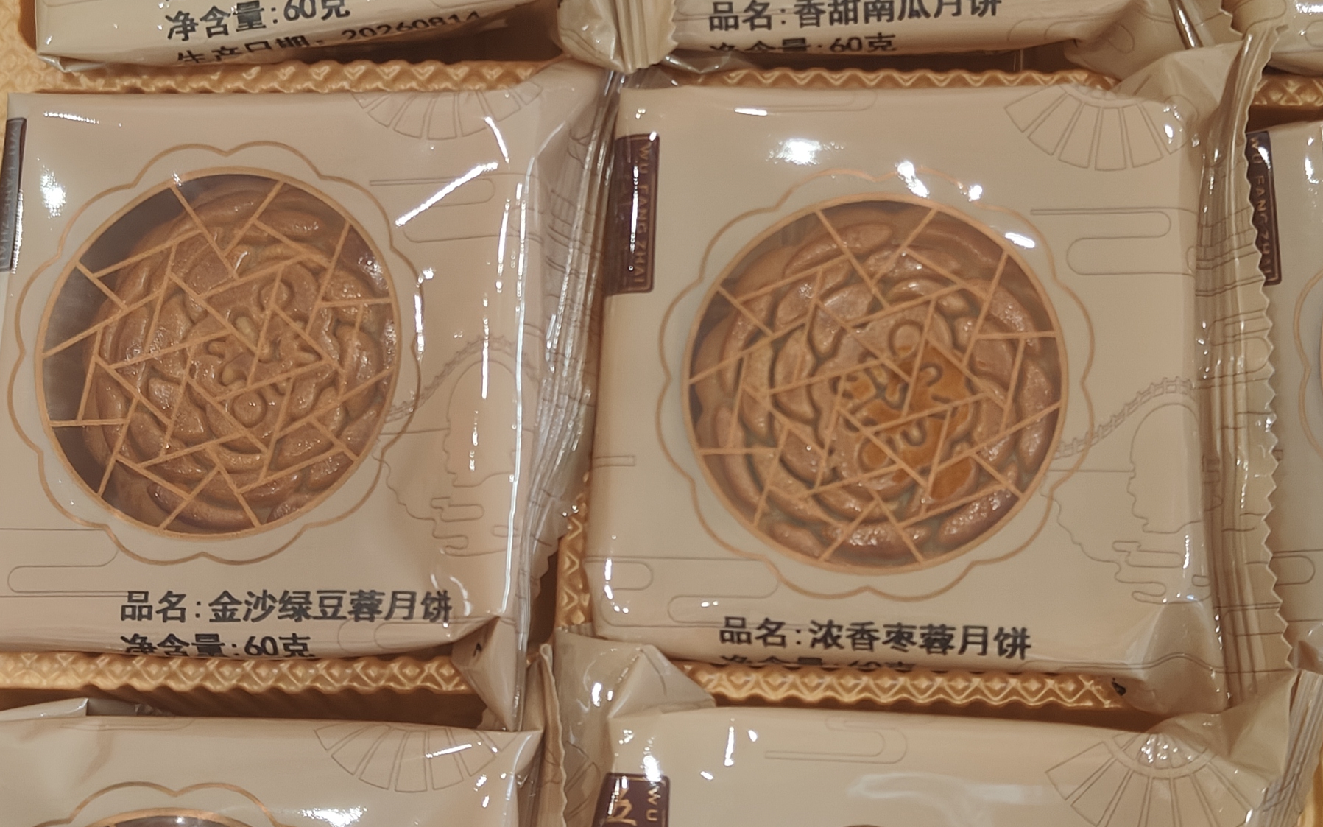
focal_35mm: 58
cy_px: 414
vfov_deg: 22.4
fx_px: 2091
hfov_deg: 35.1
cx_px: 701
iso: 200
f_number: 1.8
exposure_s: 1/68
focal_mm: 5.59
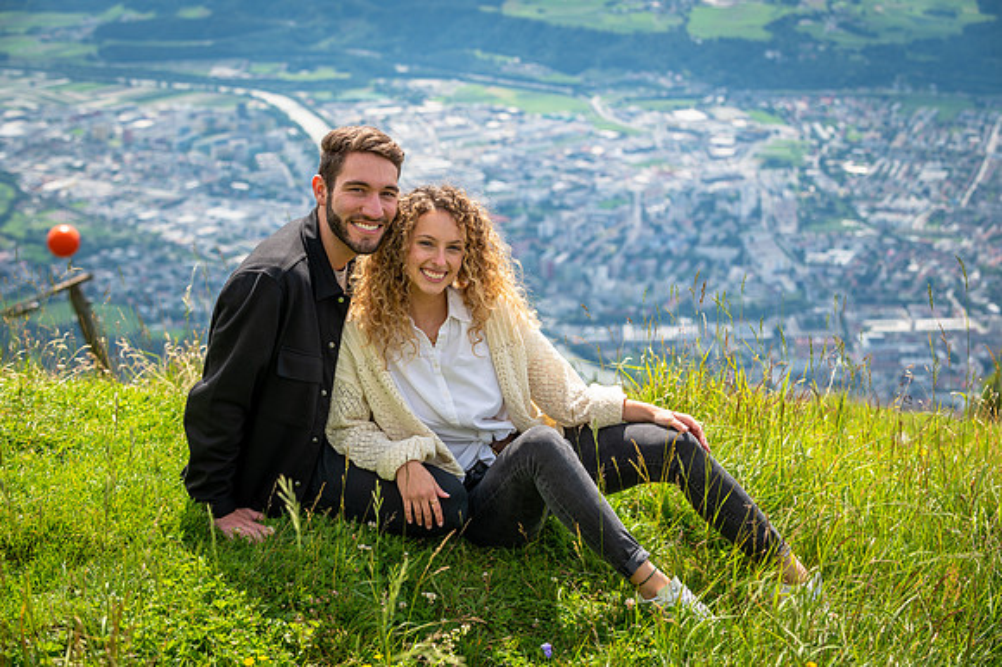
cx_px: 501
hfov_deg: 28.9
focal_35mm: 70
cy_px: 334
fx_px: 1947
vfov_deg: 19.4
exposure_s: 1/320
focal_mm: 70
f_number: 5.6
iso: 100
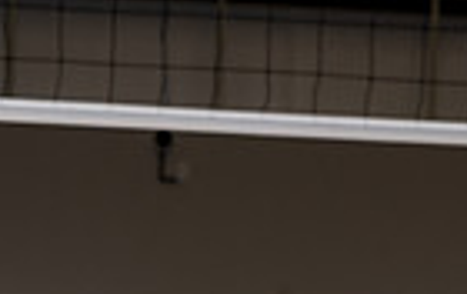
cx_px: 17
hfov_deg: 9.1
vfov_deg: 5.5
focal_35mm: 229
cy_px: 748
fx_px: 2919
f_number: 8
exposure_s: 1/250
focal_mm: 70
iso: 100
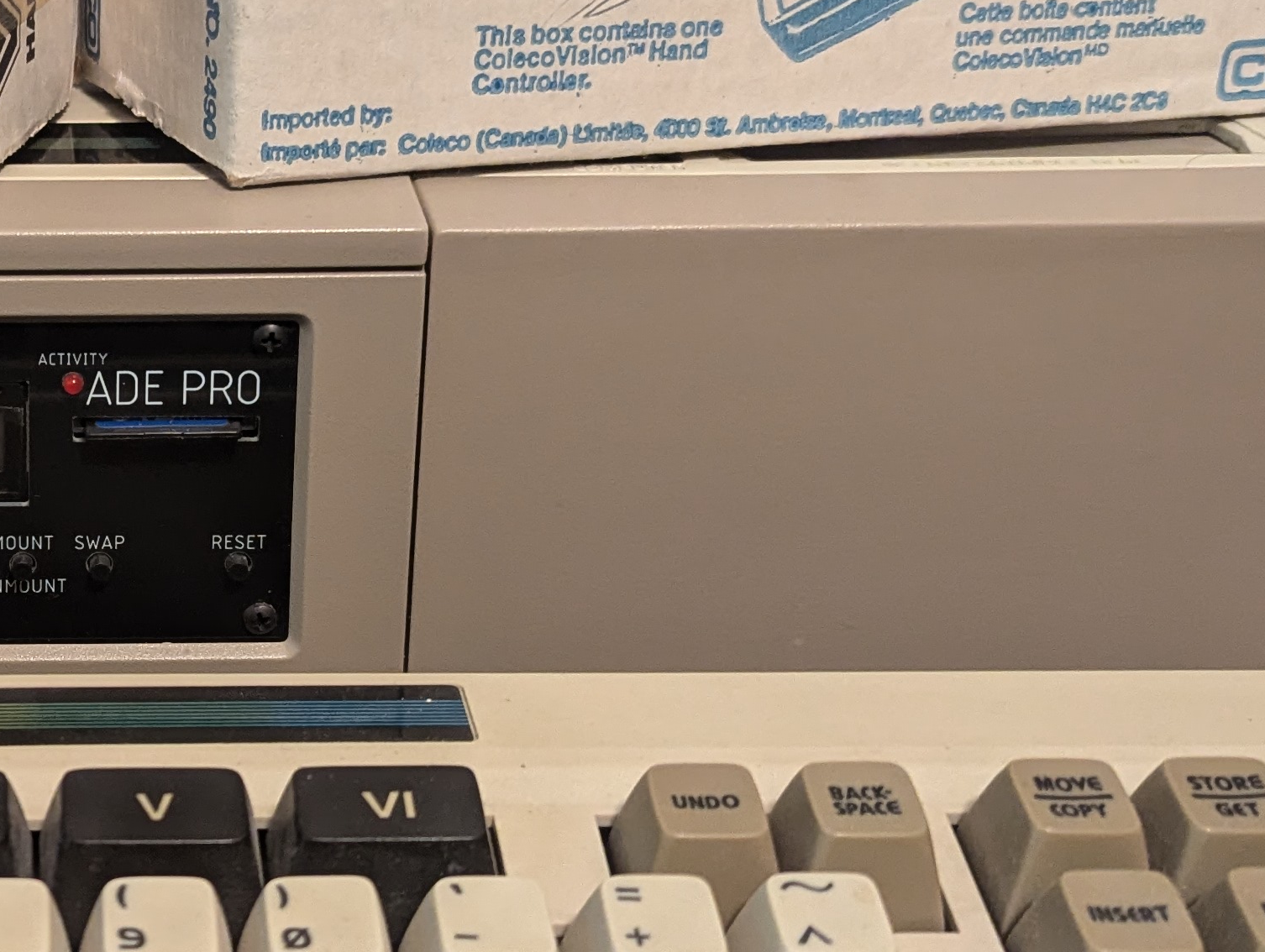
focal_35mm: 65
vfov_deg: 22.6
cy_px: 455
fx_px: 2379
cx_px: 82
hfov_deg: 28.4
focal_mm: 6.81
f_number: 1.85
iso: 934
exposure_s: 1/37.5
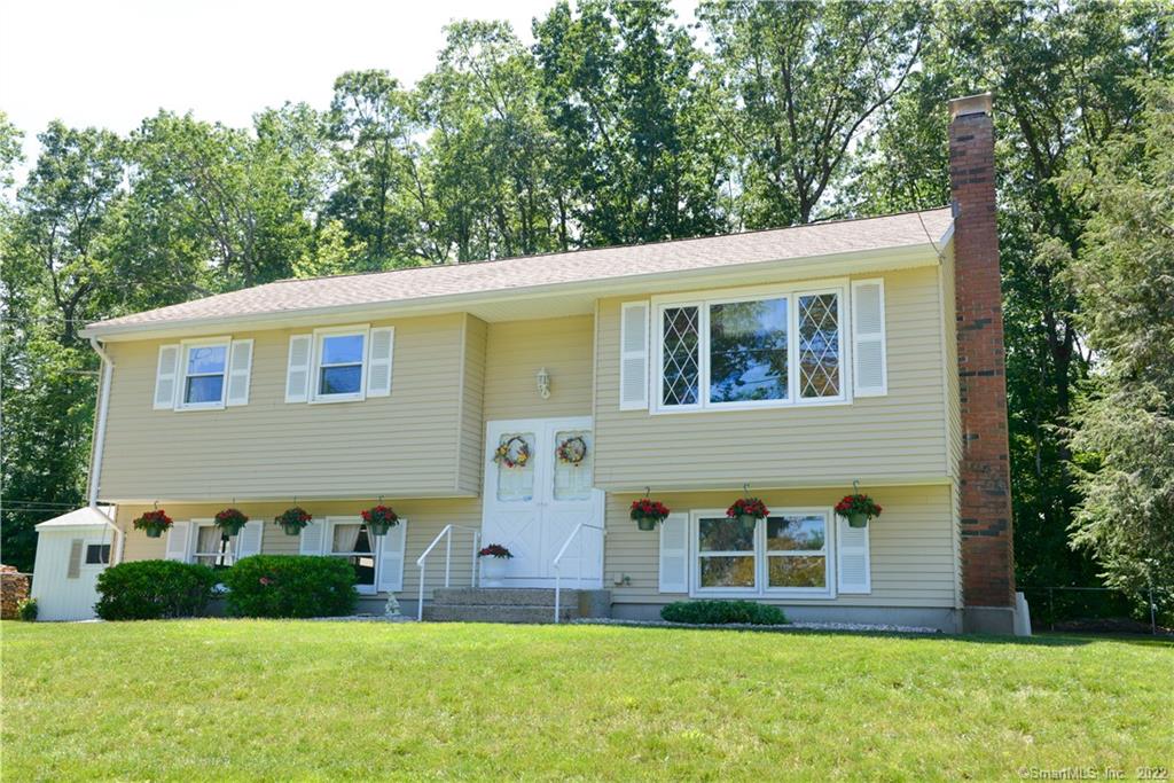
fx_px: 1141
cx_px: 587
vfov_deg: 37.9
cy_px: 392
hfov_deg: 54.4
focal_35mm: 35
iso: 640
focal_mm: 35
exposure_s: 1/500
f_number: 8
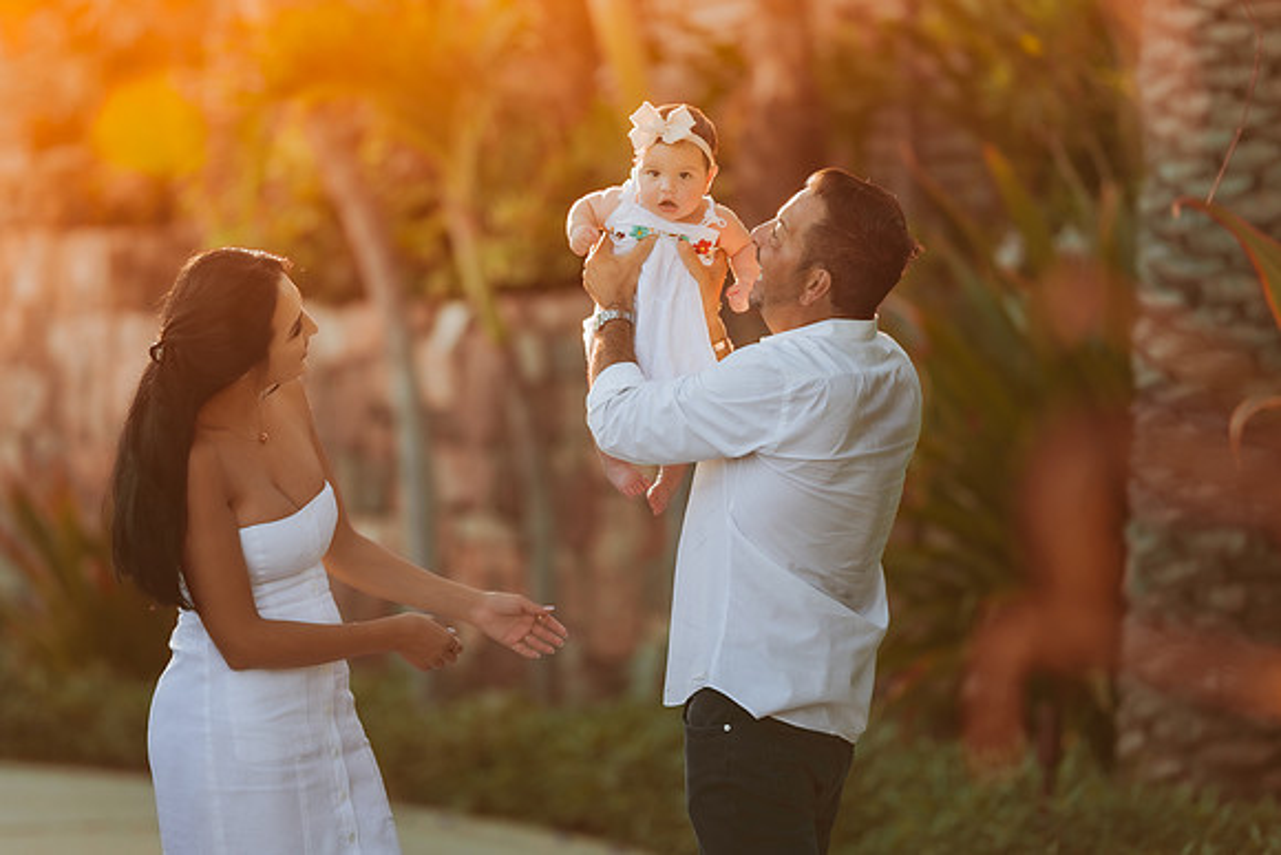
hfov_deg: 14.6
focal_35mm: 140
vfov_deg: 9.8
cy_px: 436
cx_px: 628
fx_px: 4999
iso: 125
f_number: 1.8
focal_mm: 135
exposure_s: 1/1000
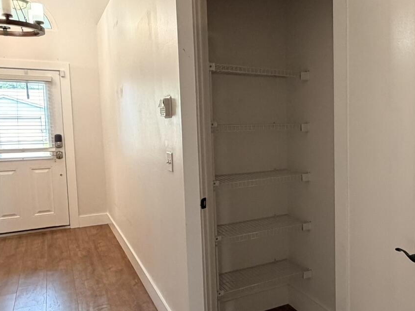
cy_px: 157
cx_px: 326
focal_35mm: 34
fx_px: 408
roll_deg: +0.9
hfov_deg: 51.0
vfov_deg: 41.8
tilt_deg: -5.7
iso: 320
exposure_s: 1/60
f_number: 2.2
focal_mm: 2.22
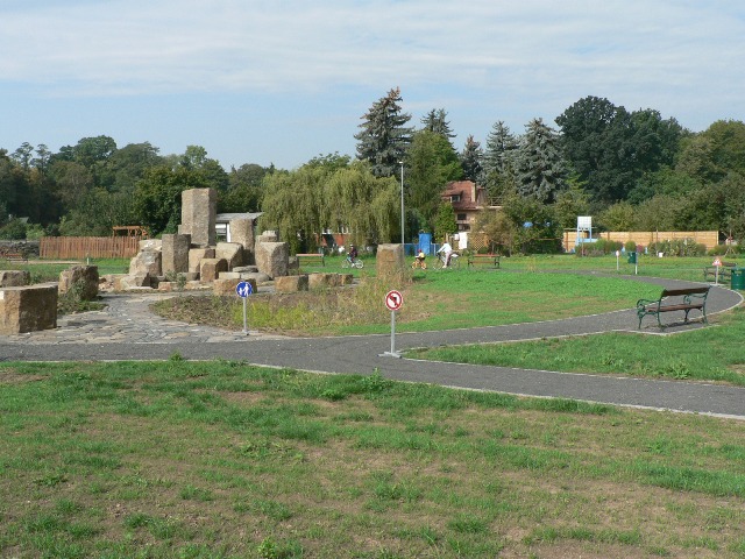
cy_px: 280
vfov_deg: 39.7
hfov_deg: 51.4
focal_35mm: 36
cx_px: 372
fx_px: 775
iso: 100
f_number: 5.6
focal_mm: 6
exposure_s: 1/400
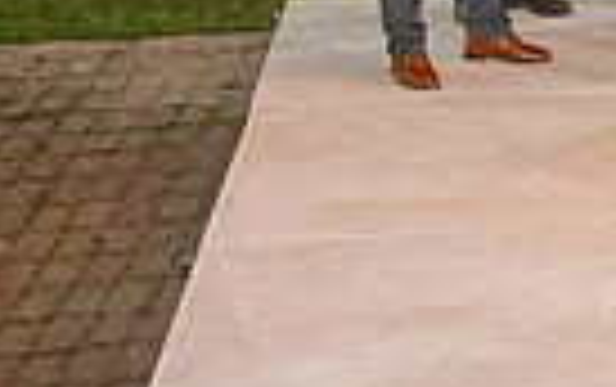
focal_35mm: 121
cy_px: -155
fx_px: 2034
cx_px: 1286
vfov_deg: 10.6
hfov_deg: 14.1
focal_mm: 28
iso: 2500
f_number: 5
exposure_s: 1/80
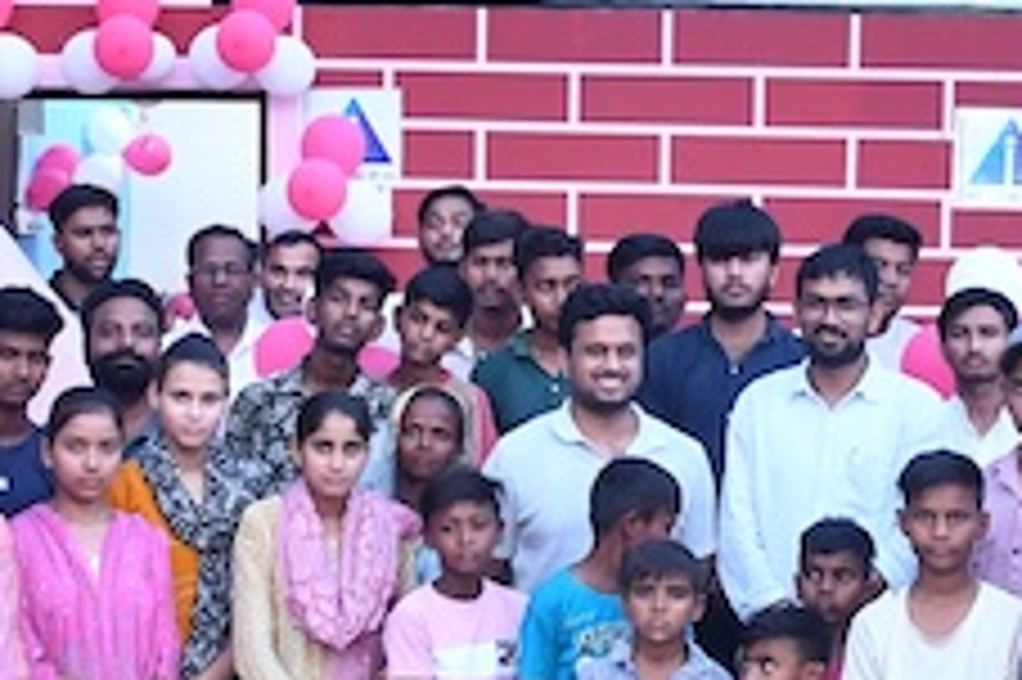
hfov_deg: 19.0
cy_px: 423
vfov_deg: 12.8
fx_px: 3035
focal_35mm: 107
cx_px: 783
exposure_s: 1/125
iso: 1250
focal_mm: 18
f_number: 3.5
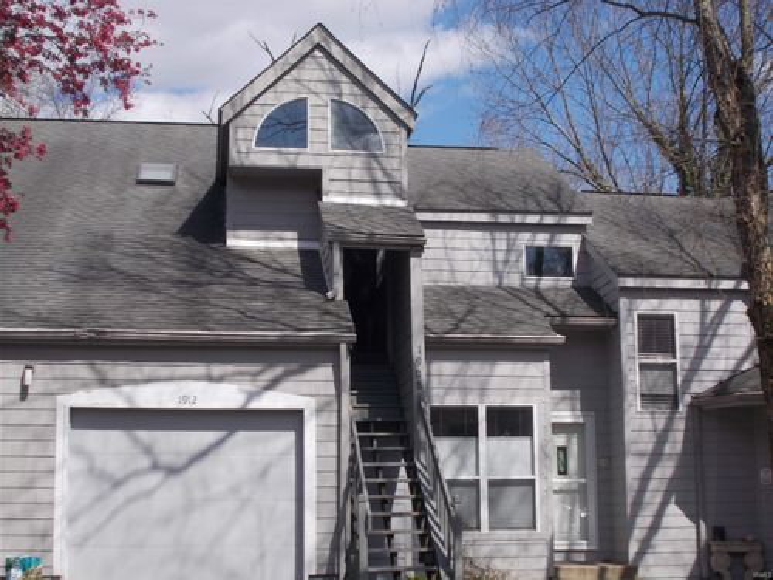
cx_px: 386
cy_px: 290
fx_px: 1295
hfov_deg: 33.2
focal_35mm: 58
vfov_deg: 25.2
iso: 80
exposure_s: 1/100
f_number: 12.3
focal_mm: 10.3
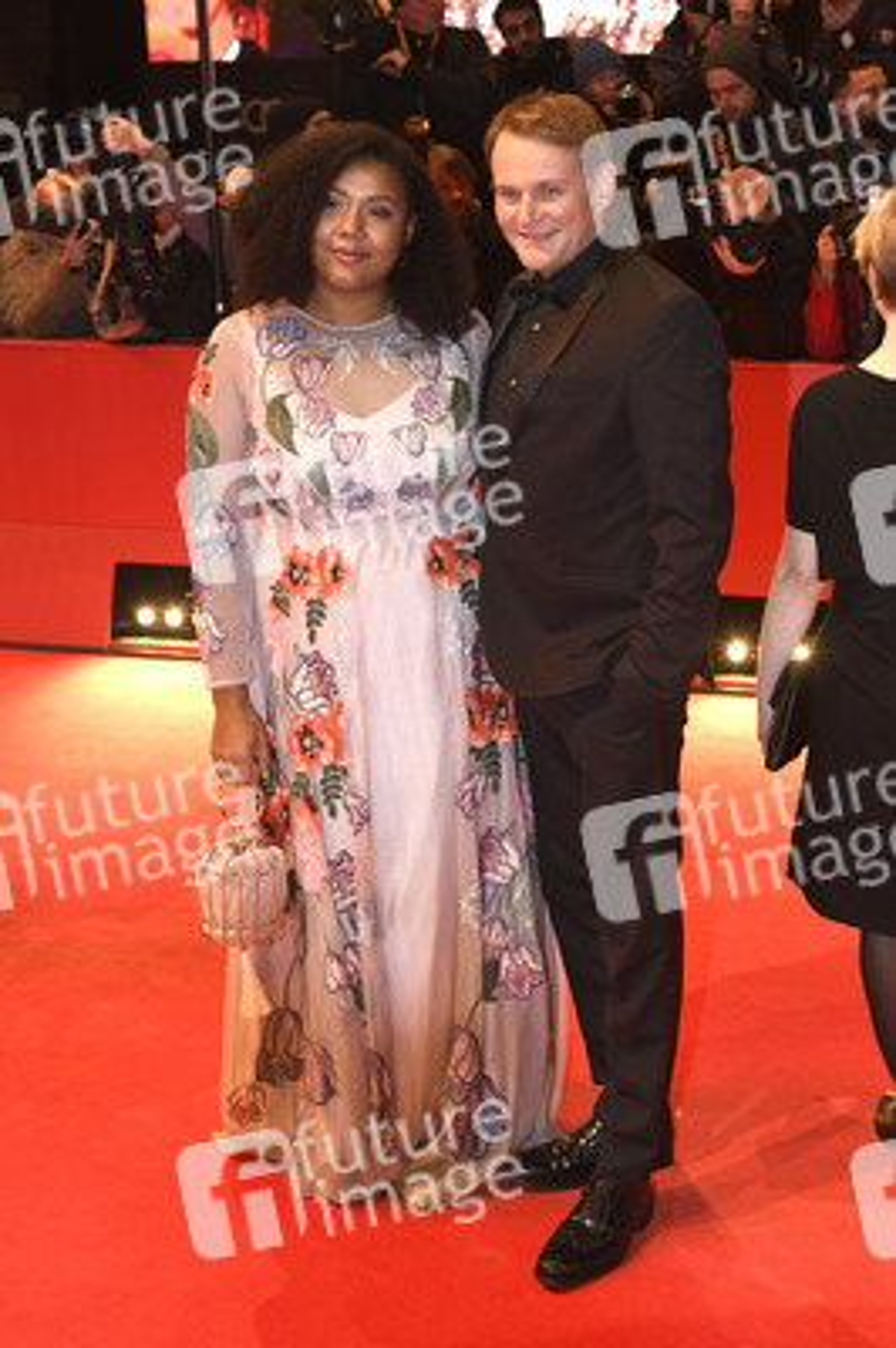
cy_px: 674
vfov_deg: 41.1
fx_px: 1795
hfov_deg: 28.0
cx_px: 448
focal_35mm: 48
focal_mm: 48
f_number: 5
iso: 1250
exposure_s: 1/250
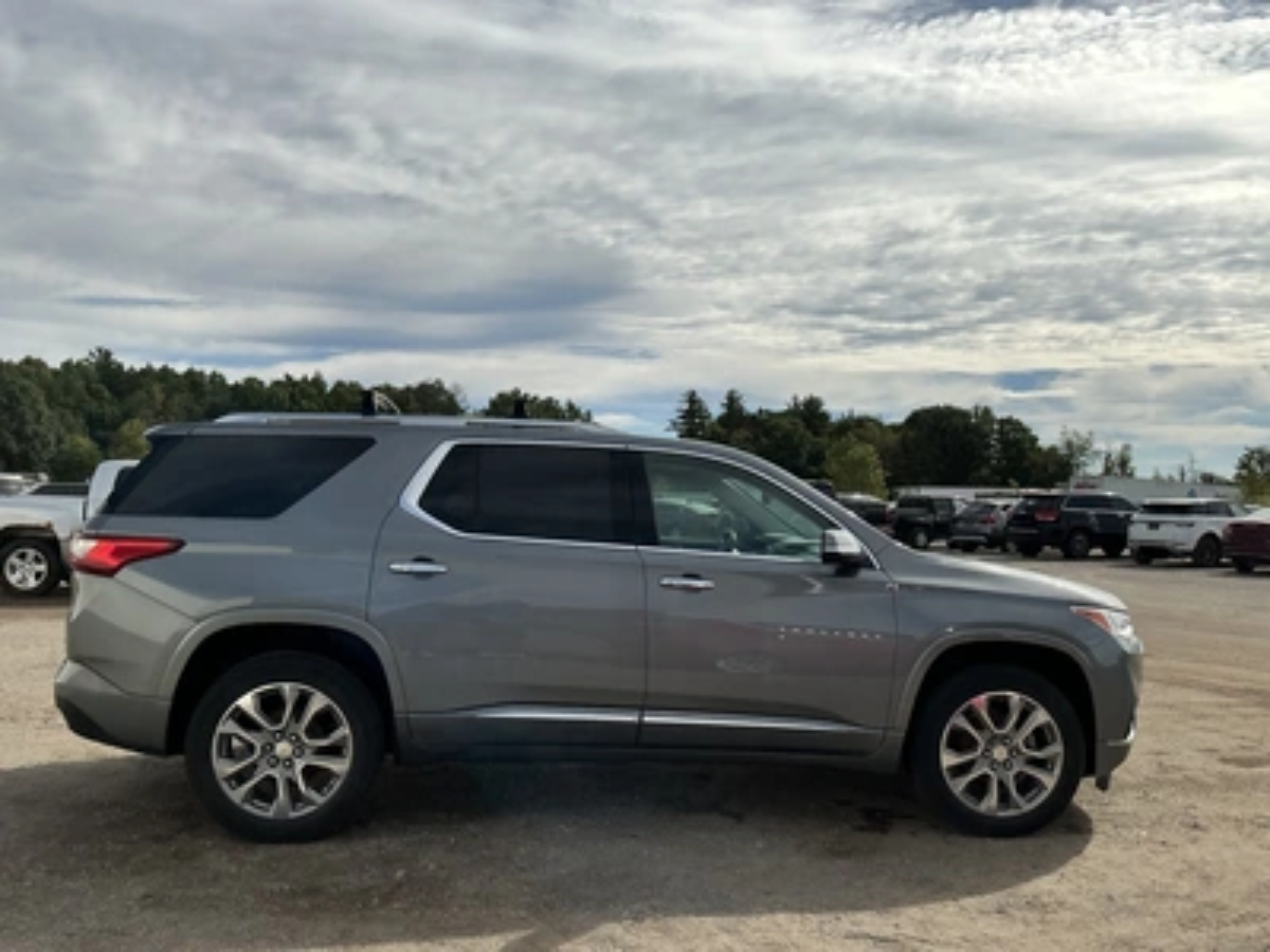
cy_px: 476
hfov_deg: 63.4
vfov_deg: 49.7
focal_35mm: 28
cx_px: 635
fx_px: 1027
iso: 25
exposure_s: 1/4065
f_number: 1.8
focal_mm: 3
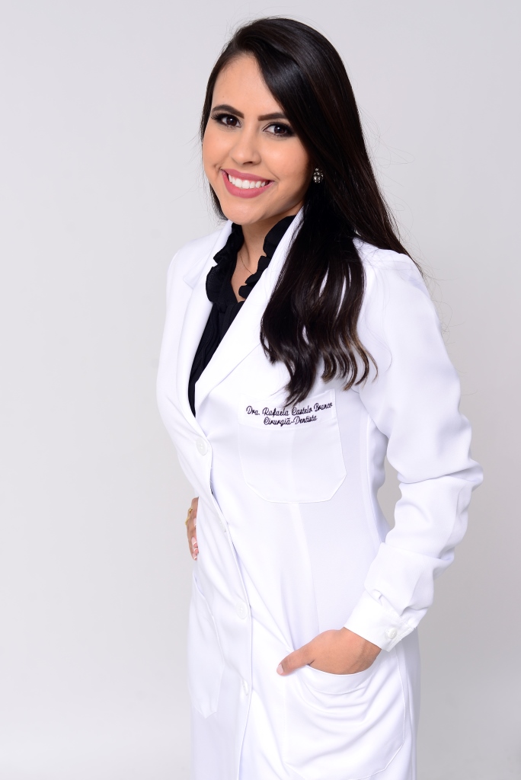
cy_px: 390
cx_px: 260
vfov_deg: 39.6
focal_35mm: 50
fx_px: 1084
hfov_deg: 27.0
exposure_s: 1/125
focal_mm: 50
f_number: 5.6
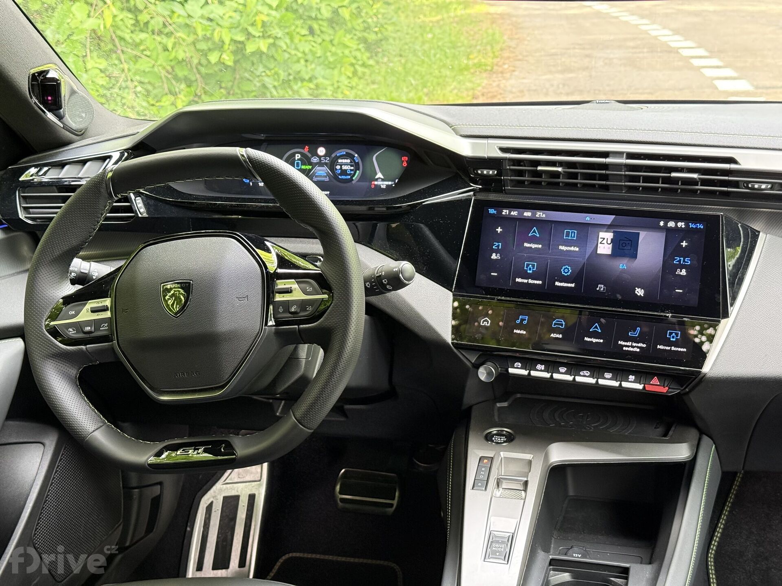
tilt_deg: -22.5
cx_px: 391
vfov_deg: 30.3
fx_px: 1084
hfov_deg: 39.7
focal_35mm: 48
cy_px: 293
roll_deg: -0.3
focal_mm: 6.76
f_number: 1.78
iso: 250
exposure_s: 1/40
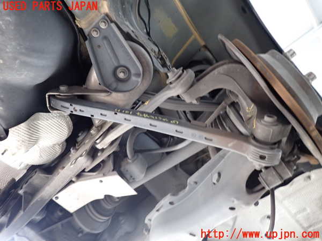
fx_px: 233
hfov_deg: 69.4
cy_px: 120
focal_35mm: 25
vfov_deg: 54.9
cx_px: 161
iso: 320
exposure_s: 1/30
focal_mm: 4.5
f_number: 2
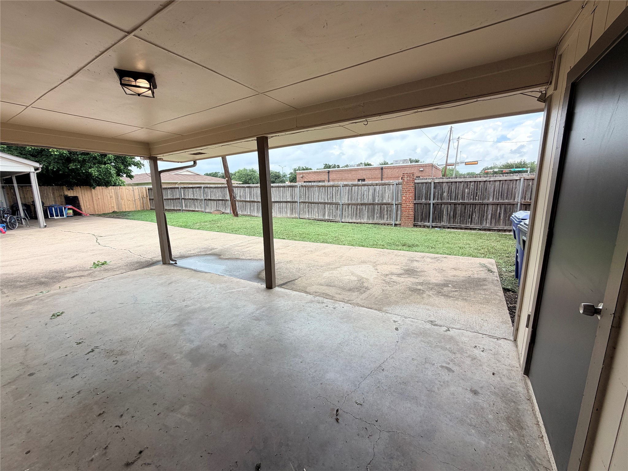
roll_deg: +1.7
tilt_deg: -11.0
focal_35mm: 14
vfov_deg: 85.7
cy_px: 236
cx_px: 314
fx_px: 254
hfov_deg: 102.1
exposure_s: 1/564
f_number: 2.2
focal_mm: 2.22
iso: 40
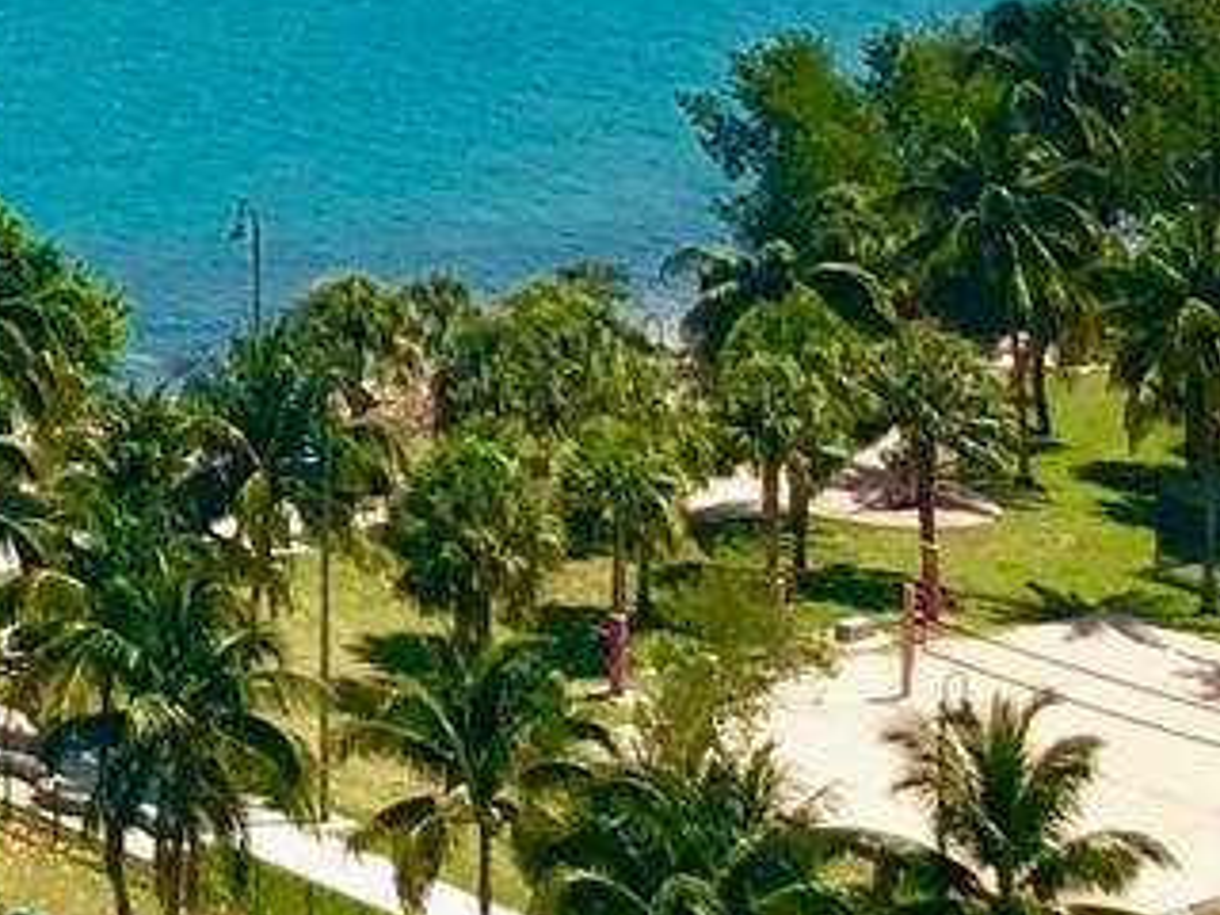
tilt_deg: +2.1
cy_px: -1178
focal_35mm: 140
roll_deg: -2.7
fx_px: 4934
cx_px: -1399
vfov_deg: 9.6
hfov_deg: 12.1
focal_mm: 4
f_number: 1.8
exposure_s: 1/3040
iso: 20
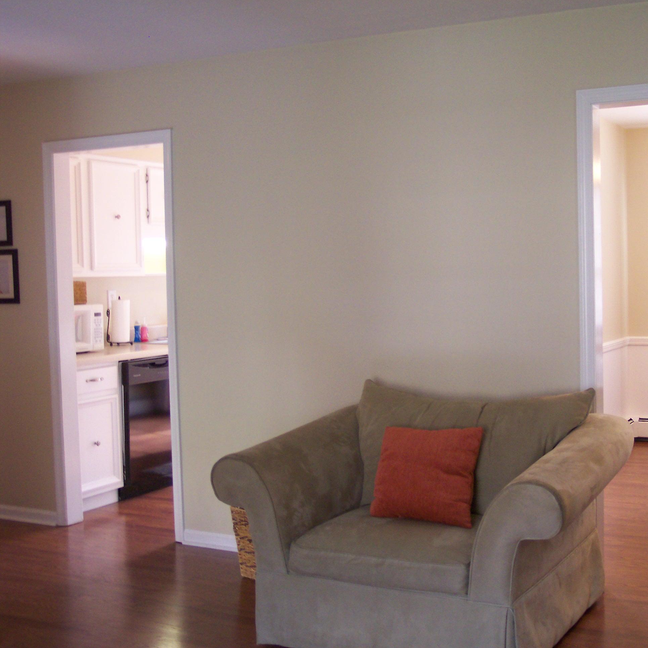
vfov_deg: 37.6
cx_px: 434
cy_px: 323
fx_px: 953
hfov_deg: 37.1
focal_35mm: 45
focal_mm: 8
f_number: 2.8
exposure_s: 1/30
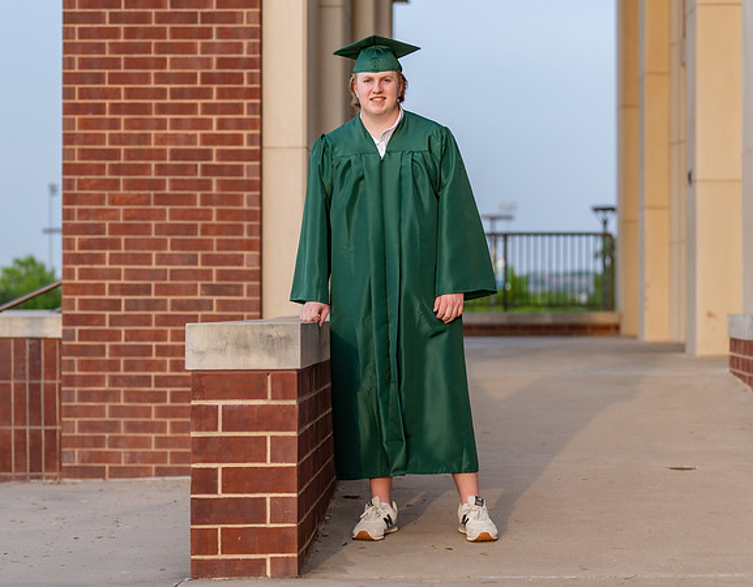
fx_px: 2386
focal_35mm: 108
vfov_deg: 14.0
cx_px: 417
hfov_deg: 17.9
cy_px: 293
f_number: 2.8
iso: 400
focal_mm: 88
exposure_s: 1/1000
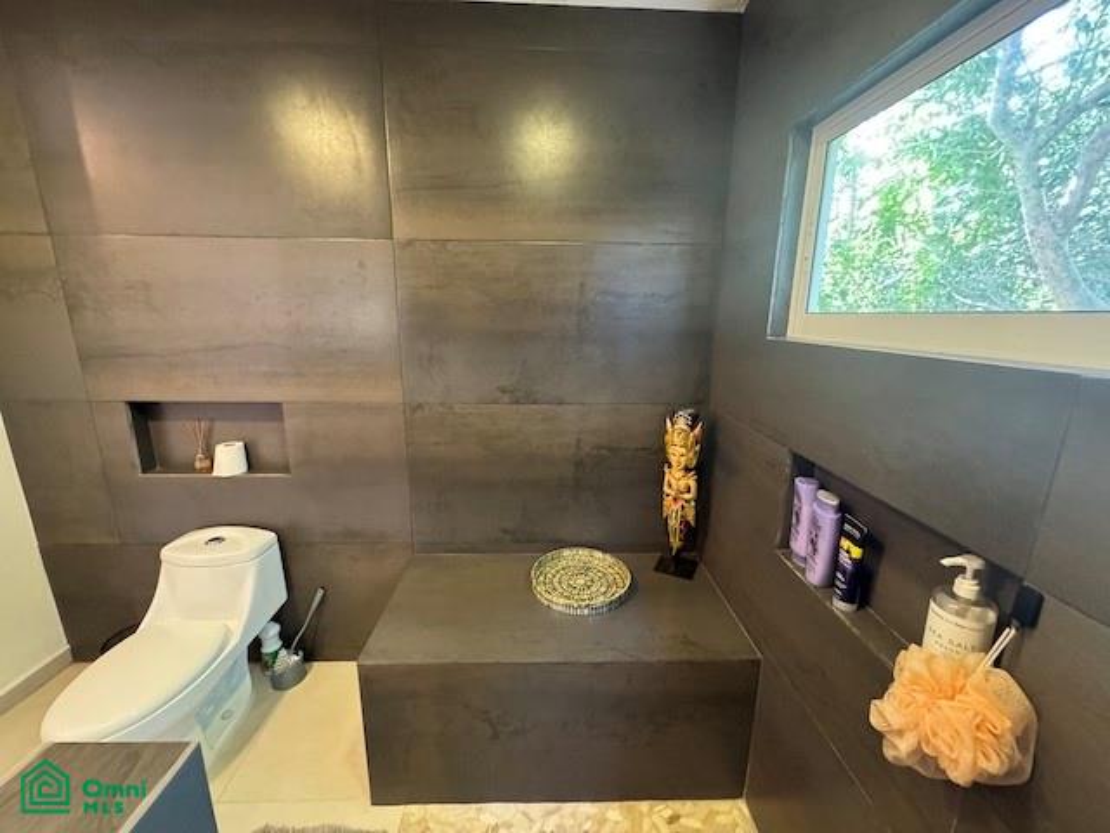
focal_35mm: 14
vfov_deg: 85.7
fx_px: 449
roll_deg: -1.3
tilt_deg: -12.2
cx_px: 555
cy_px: 416
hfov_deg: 102.1
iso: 1250
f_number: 2.2
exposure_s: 1/60
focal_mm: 2.22
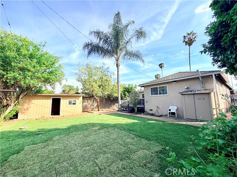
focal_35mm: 14
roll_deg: +1.1
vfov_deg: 85.7
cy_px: 88
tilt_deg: +9.6
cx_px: 118
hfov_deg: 102.1
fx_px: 96
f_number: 2.2
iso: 32
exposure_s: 1/770
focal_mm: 2.22
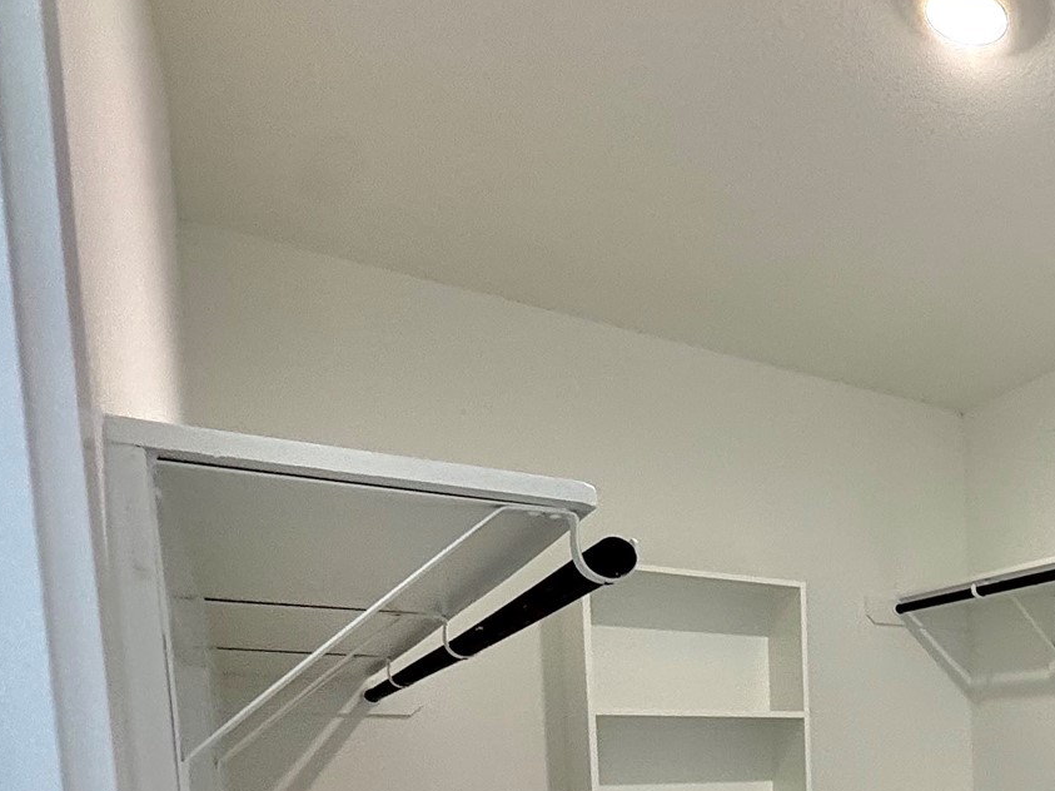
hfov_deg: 40.5
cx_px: 1224
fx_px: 1036
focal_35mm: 34
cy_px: 829
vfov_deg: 36.6
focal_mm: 2.22
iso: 250
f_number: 2.2
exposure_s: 1/60
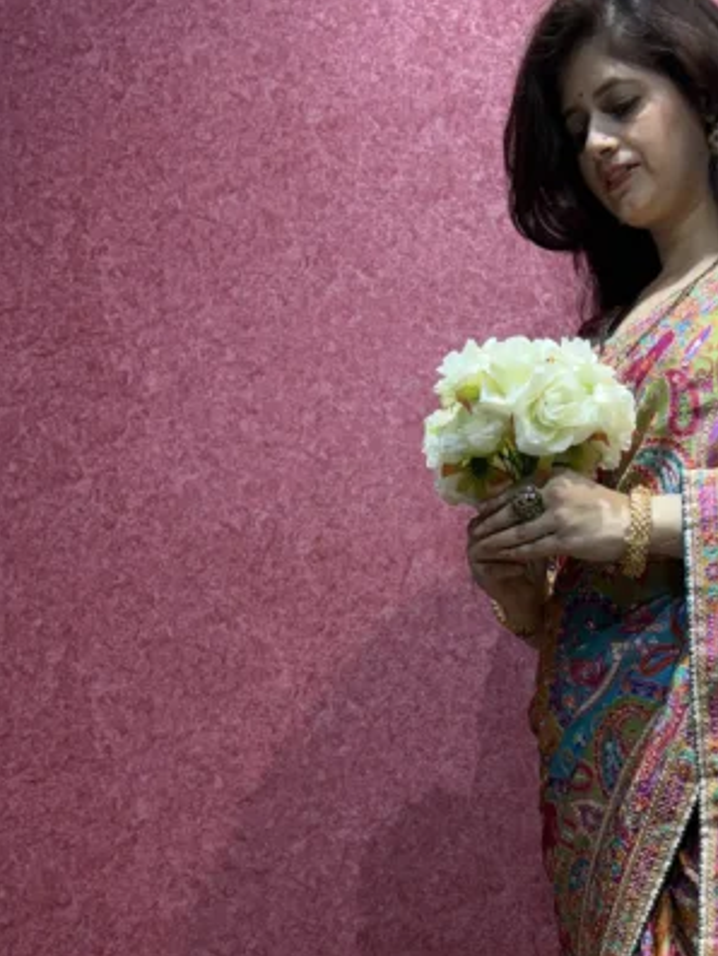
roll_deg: -1.5
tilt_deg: +0.1
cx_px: 713
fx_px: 1631
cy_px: 909
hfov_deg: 23.8
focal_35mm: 59
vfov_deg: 30.8
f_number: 1.6
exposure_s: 1/100
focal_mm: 5.96
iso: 64
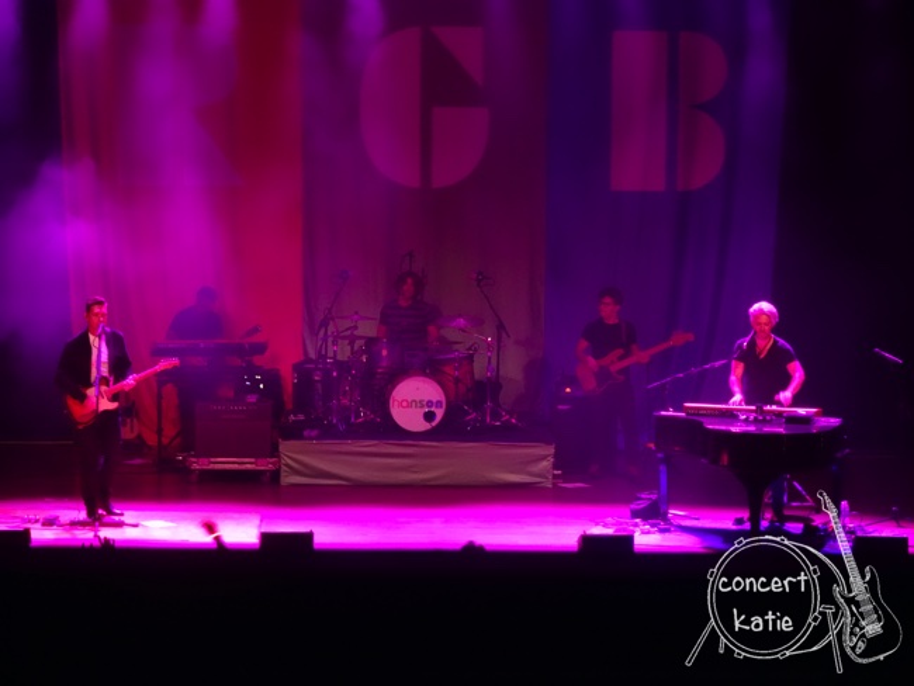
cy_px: 343
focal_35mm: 102
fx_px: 2694
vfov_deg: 14.5
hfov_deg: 19.3
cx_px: 457
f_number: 5
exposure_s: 1/15
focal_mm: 16.13
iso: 1000
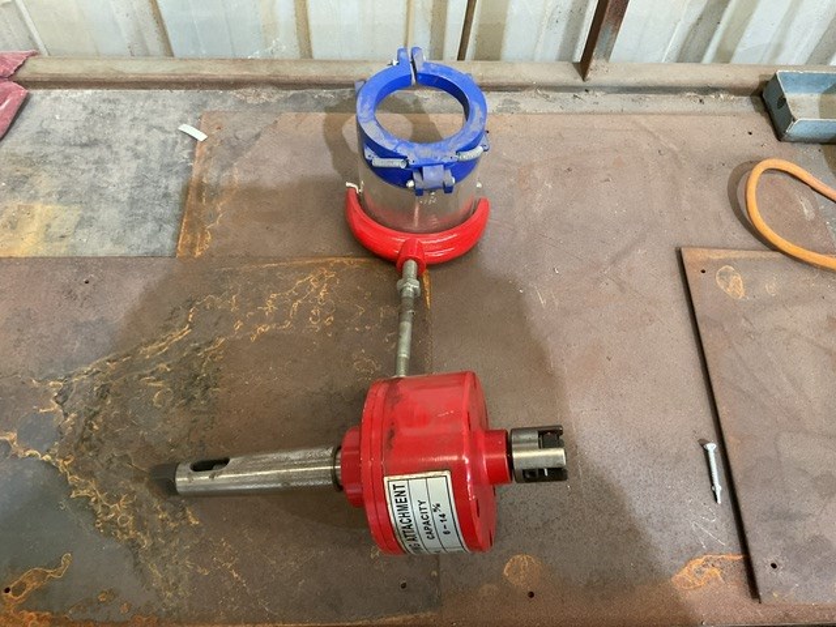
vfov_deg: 48.2
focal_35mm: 29
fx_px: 700
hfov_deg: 61.7
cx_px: 418
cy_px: 314
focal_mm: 3
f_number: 1.8
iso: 250
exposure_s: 1/40
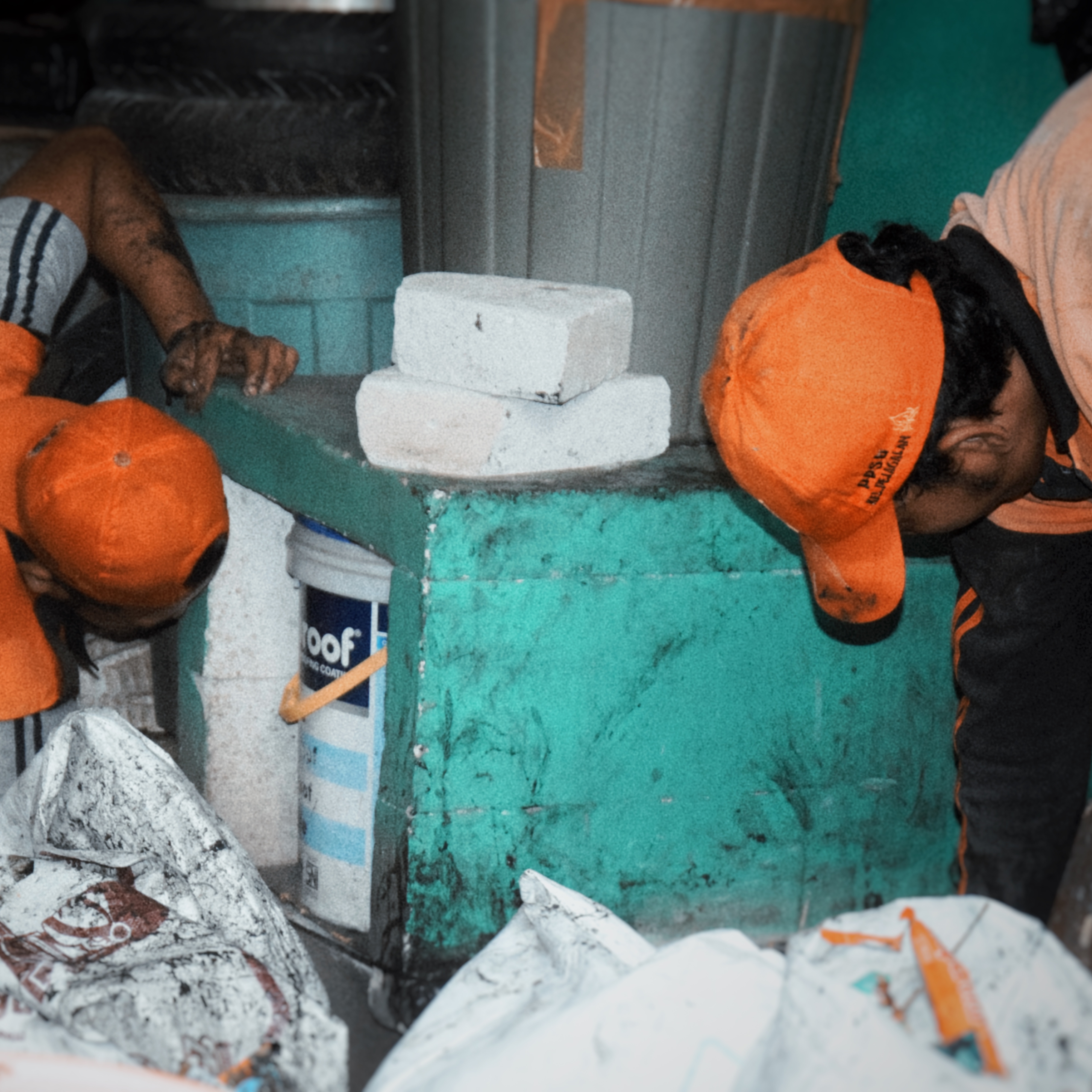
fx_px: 4783
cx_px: 374
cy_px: 546
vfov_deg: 13.0
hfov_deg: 13.0
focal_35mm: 134
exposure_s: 1/125
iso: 3600
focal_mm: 70
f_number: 5.3
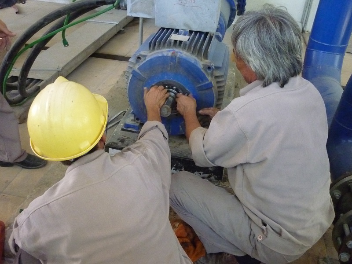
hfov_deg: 55.4
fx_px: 336
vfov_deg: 42.9
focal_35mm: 33
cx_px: 176
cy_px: 132
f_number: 2.8
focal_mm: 5.5
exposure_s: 1/40
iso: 800
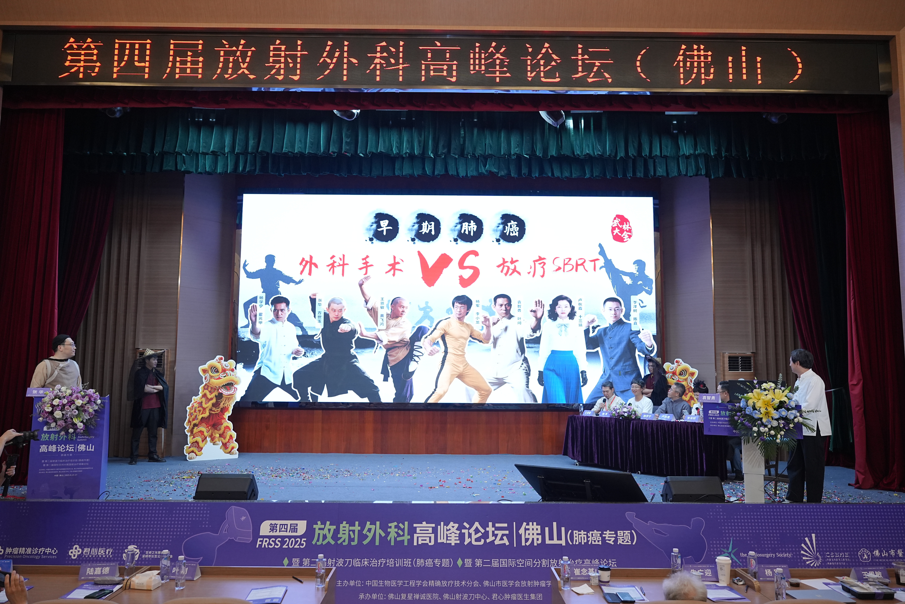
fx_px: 704
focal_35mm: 28
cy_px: 302
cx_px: 452
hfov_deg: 65.5
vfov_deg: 46.4
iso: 1600
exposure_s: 1/160
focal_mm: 28
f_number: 4
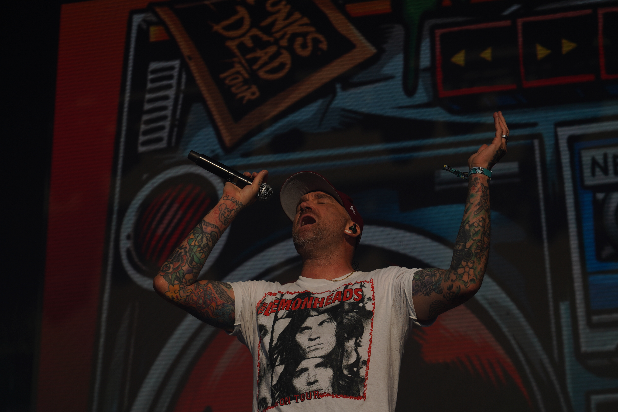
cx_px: 309
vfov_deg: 13.0
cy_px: 206
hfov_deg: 19.5
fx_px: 1802
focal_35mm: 105
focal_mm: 105
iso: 100
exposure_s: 1/1600
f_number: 8
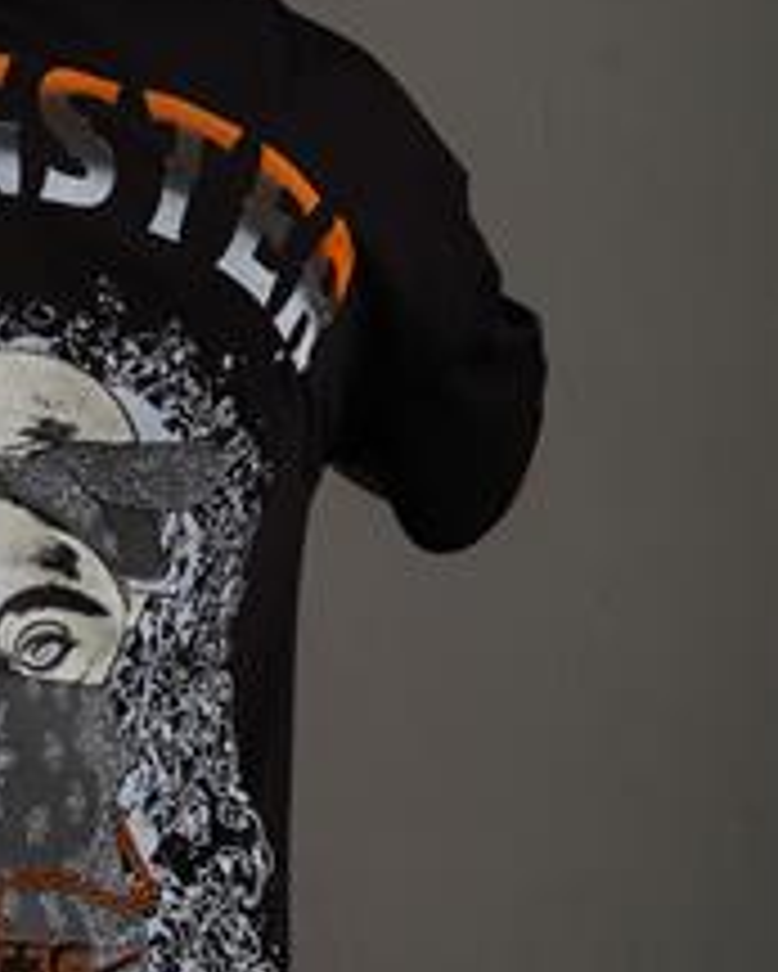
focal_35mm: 89
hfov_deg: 16.7
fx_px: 2560
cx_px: -85
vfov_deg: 21.5
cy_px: 493
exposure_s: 1/160
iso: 160
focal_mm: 23.3
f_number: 5
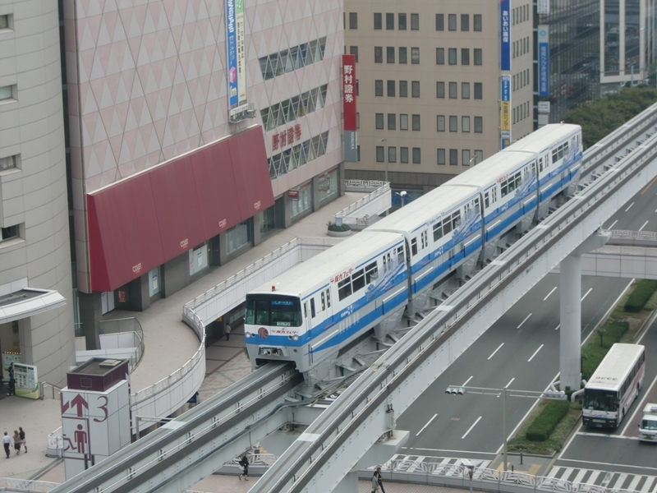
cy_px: 246
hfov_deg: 18.2
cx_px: 328
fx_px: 2050
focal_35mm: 108
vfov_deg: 13.7
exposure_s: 1/200
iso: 64
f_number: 5.3
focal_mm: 18.9
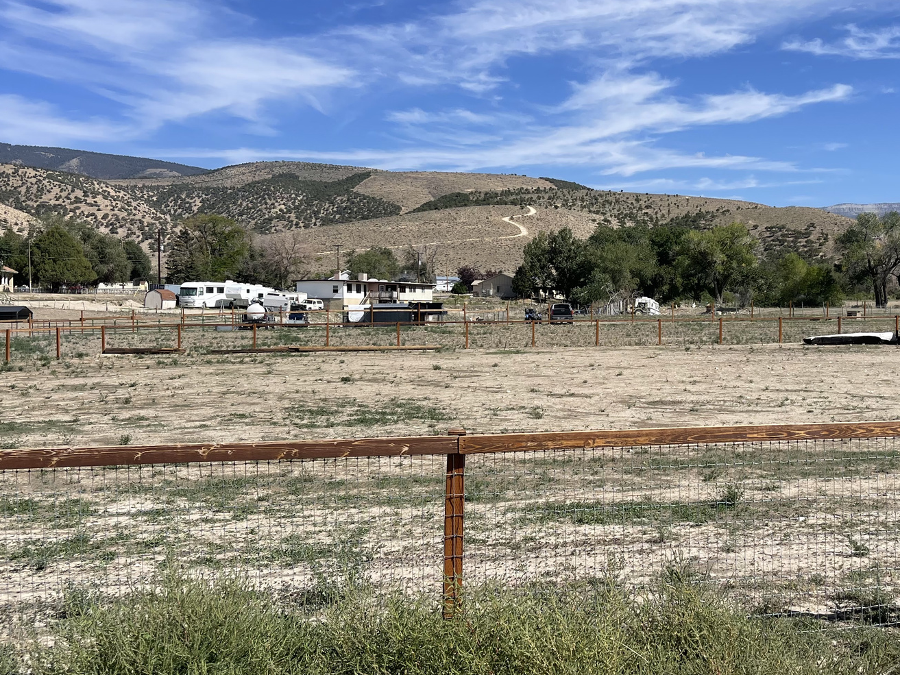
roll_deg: +0.4
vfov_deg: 36.8
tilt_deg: -2.8
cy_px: 322
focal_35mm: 39
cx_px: 594
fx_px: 1014
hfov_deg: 47.2
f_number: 1.6
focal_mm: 5.1
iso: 32
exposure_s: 1/4348
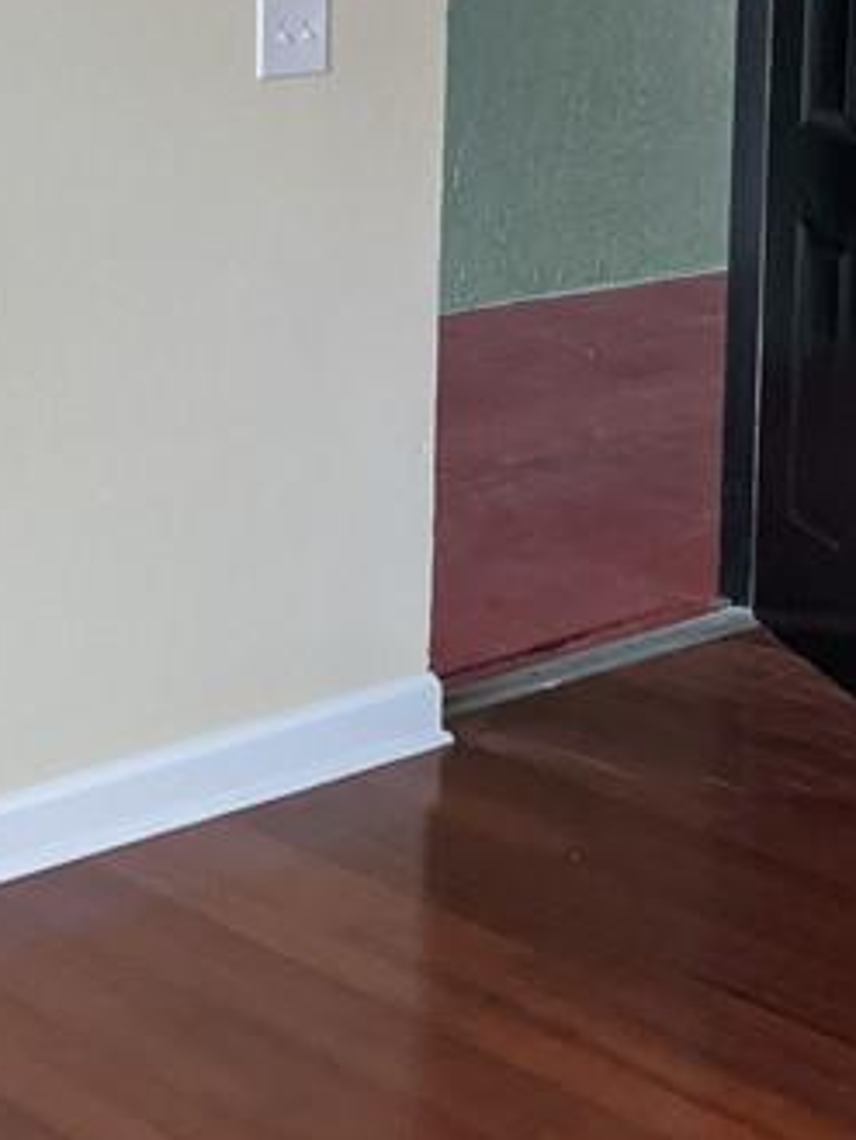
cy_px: 66
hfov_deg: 17.5
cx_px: 589
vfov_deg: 22.6
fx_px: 2768
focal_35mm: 84
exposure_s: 1/120
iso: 574
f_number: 1.8
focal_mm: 4.44
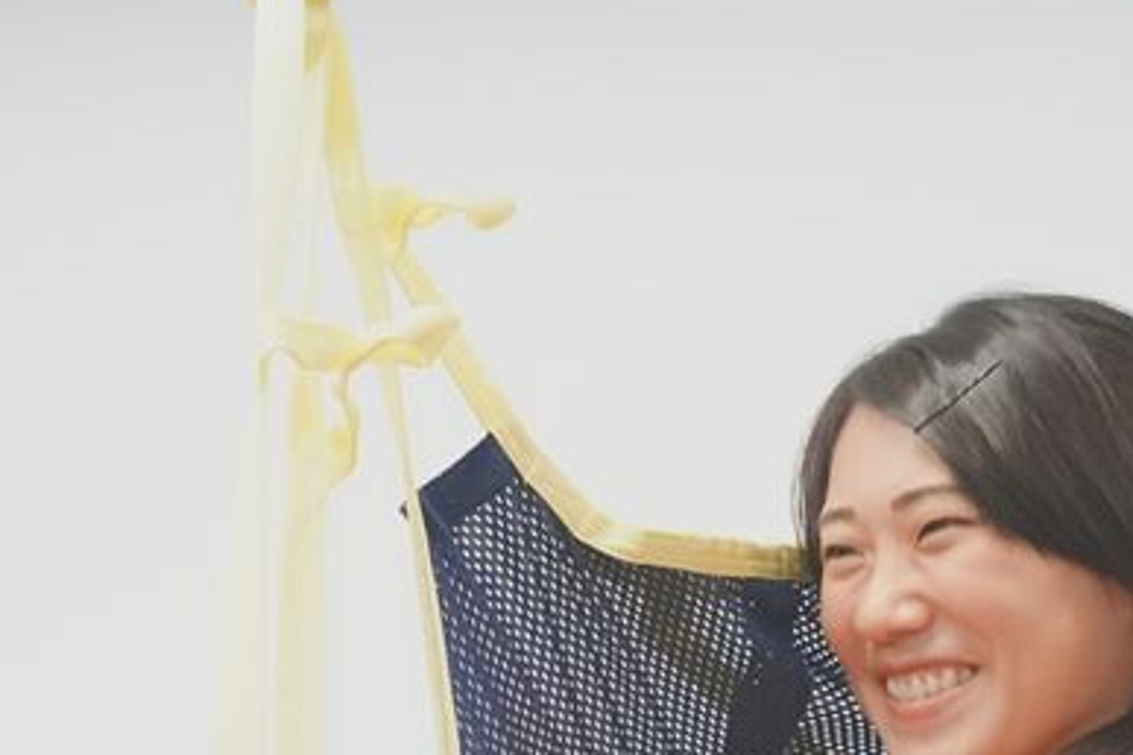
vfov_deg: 22.0
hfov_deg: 32.5
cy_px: 696
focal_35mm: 60
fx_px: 1888
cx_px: 231
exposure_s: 1/80
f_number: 4.5
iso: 12800
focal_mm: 29
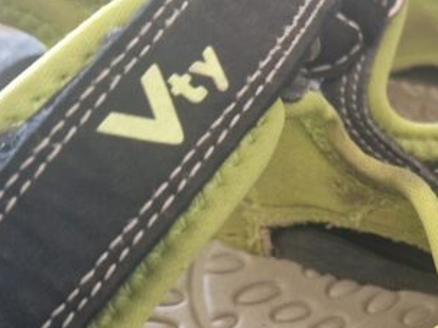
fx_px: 961
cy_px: 279
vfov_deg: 19.1
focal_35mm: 76
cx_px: 415
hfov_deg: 24.7
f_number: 1.8
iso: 125
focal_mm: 5.4
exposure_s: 1/100
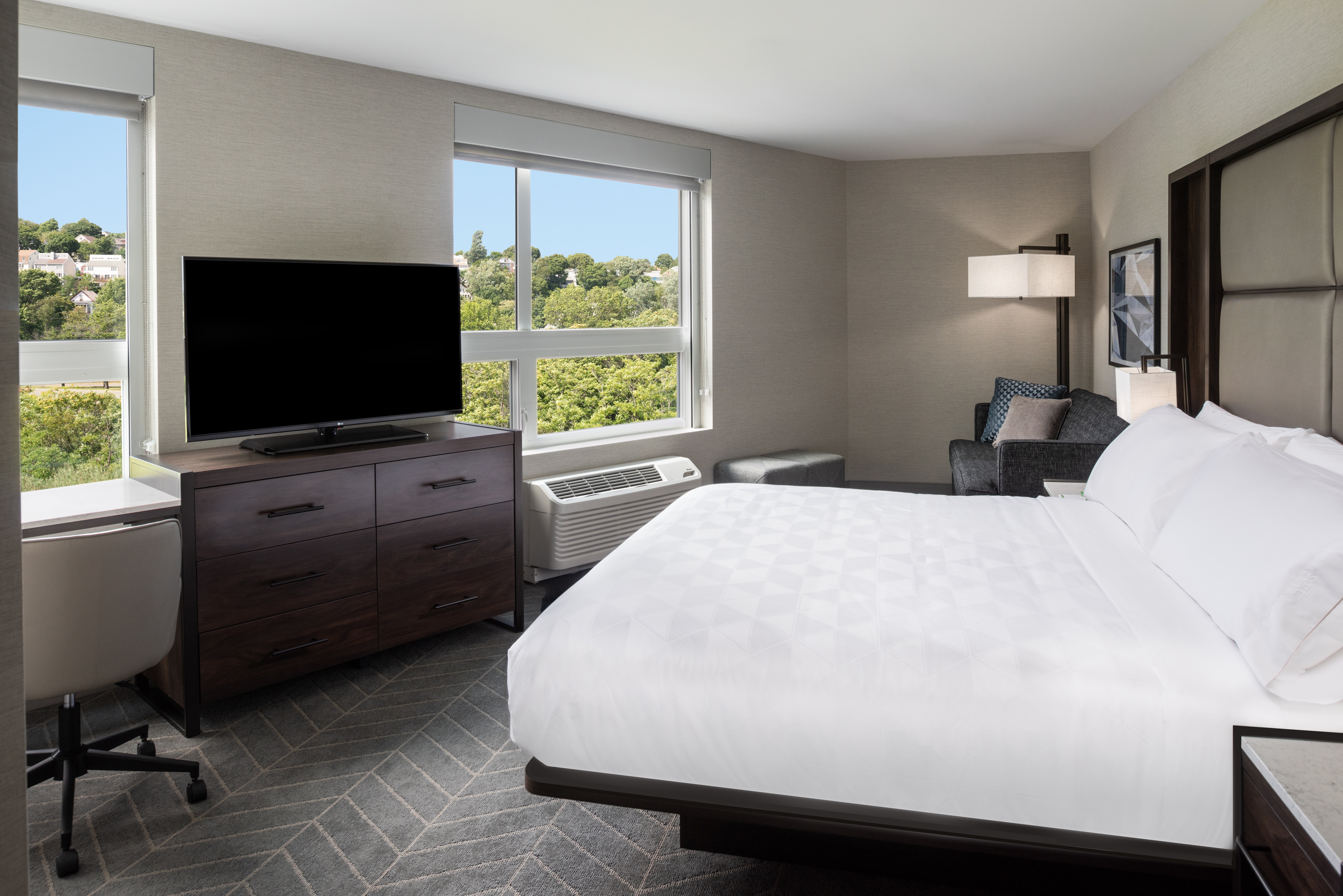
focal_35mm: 24
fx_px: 896
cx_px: 672
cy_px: 448
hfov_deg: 73.7
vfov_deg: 53.2
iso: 280
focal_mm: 24
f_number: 9.5
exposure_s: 1/125
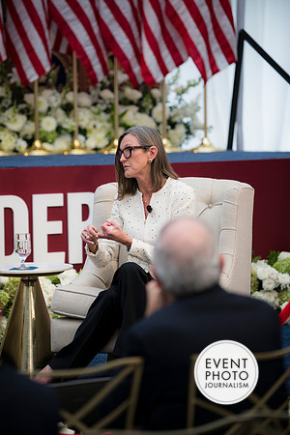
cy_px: 218
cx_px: 145
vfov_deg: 13.7
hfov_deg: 9.1
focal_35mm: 150
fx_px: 1812
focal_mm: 150
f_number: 2.8
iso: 250
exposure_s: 1/320
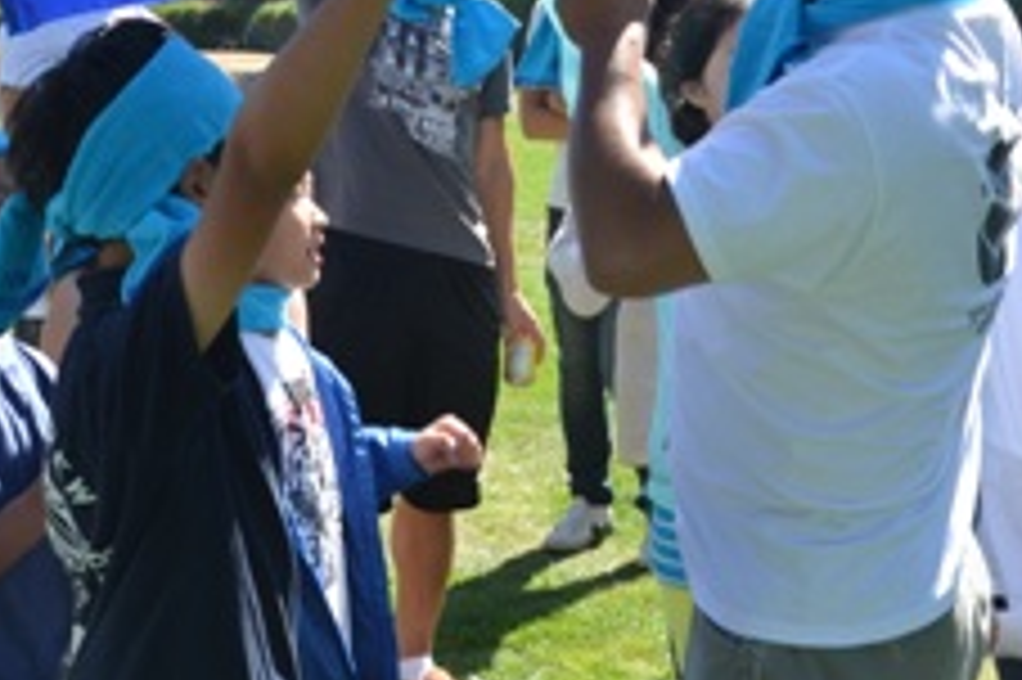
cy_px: -5
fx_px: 2156
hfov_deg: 26.6
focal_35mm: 76
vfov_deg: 17.5
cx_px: 612
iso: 200
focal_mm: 18
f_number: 8
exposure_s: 1/250
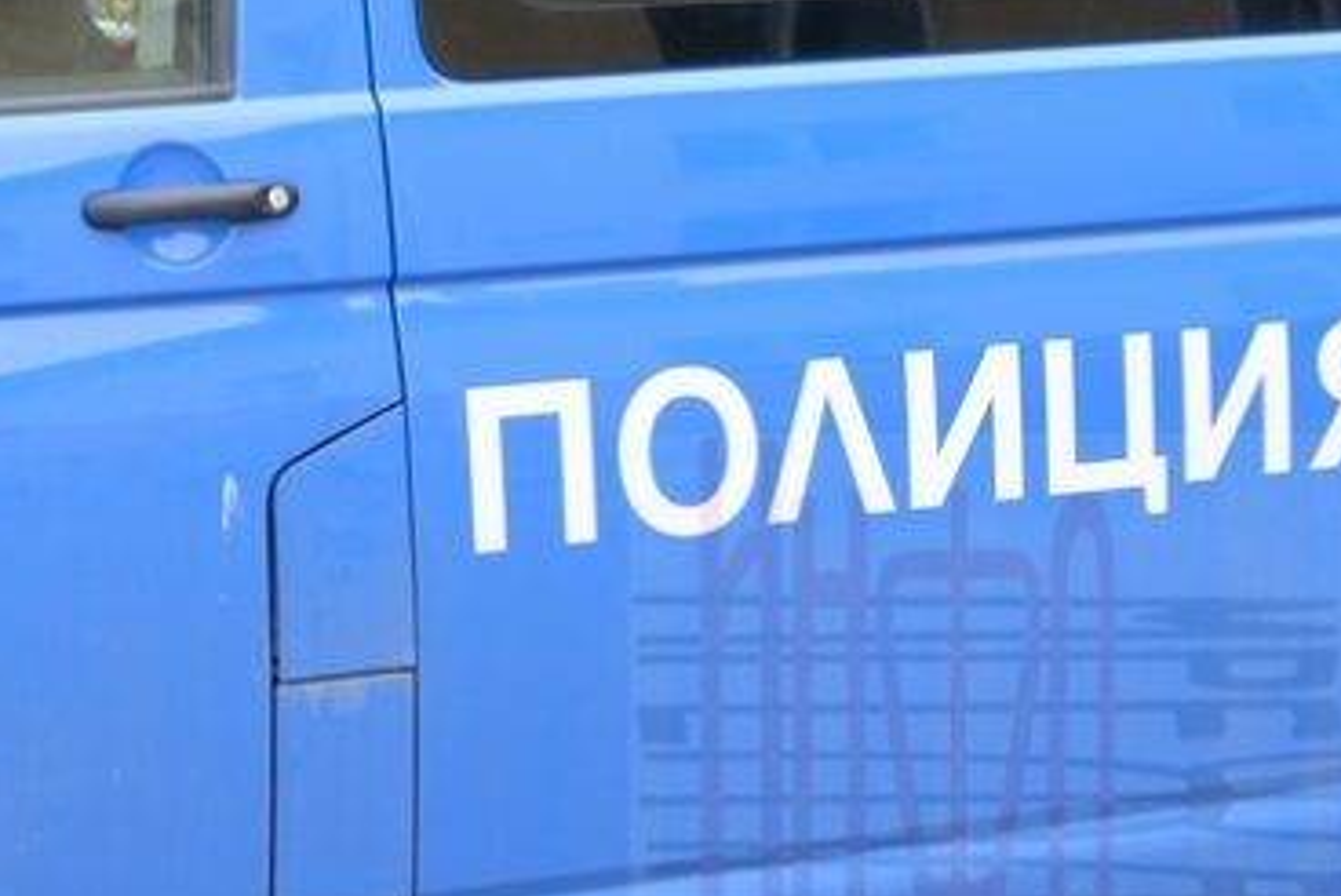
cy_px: 712
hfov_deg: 14.4
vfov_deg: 9.7
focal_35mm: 142
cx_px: 991
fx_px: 5294
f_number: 5.6
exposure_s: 1/450
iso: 800
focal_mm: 50
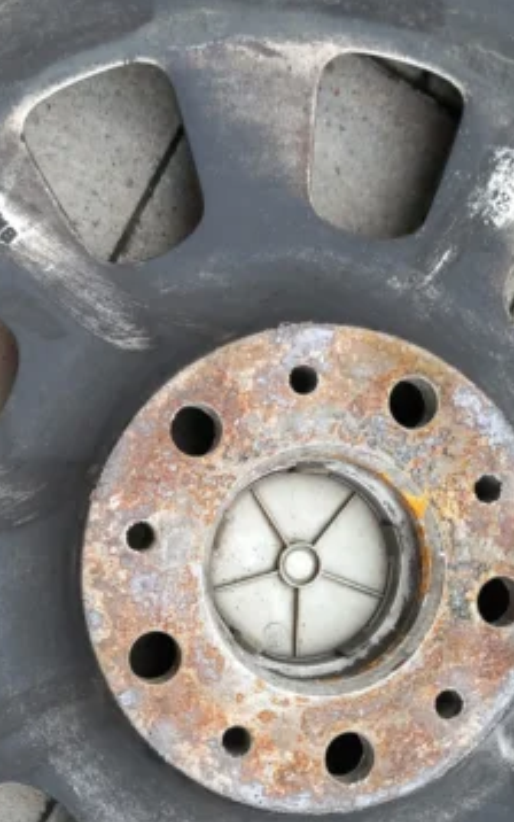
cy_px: 537
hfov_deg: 26.9
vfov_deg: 41.4
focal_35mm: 48
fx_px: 1075
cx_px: 243
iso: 80
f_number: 1.8
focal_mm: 4
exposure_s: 1/50
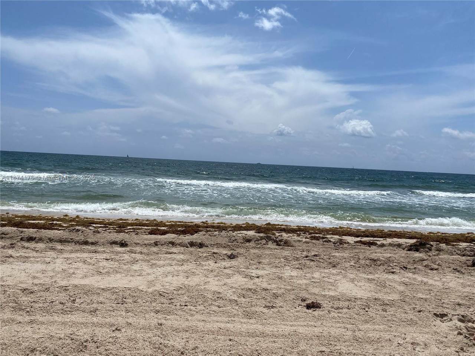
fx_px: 357
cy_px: 178
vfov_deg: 53.1
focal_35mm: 26
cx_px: 238
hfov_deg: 67.3
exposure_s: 1/10417
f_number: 1.8
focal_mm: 4.25
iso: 32
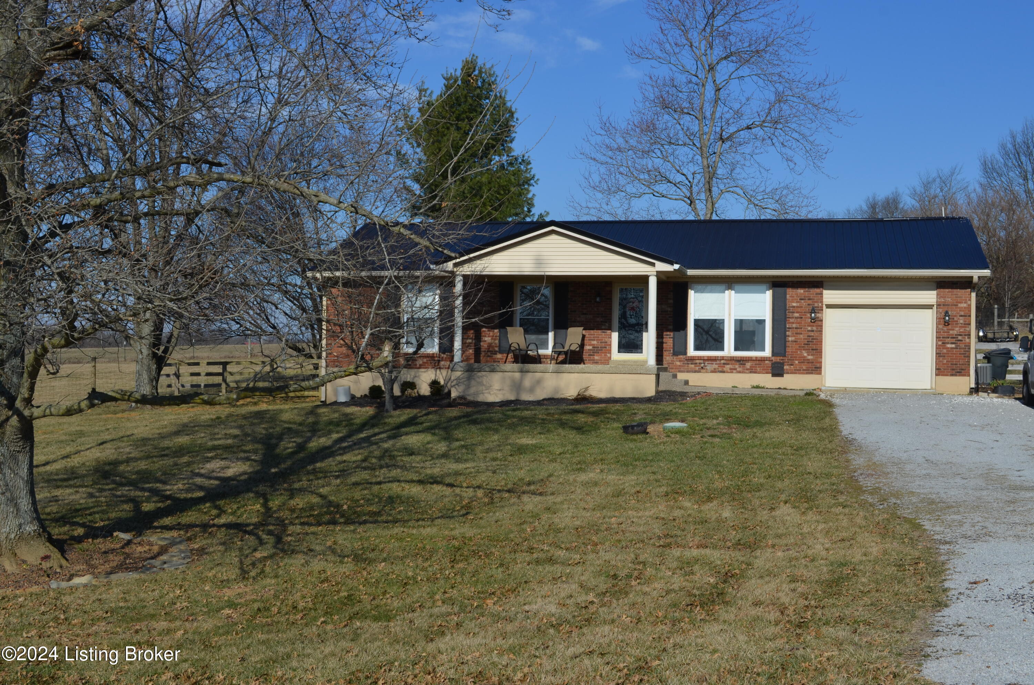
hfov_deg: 41.2
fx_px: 1376
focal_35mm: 48
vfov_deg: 28.0
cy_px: 342
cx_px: 517
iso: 100
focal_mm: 32
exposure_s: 1/320
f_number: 9
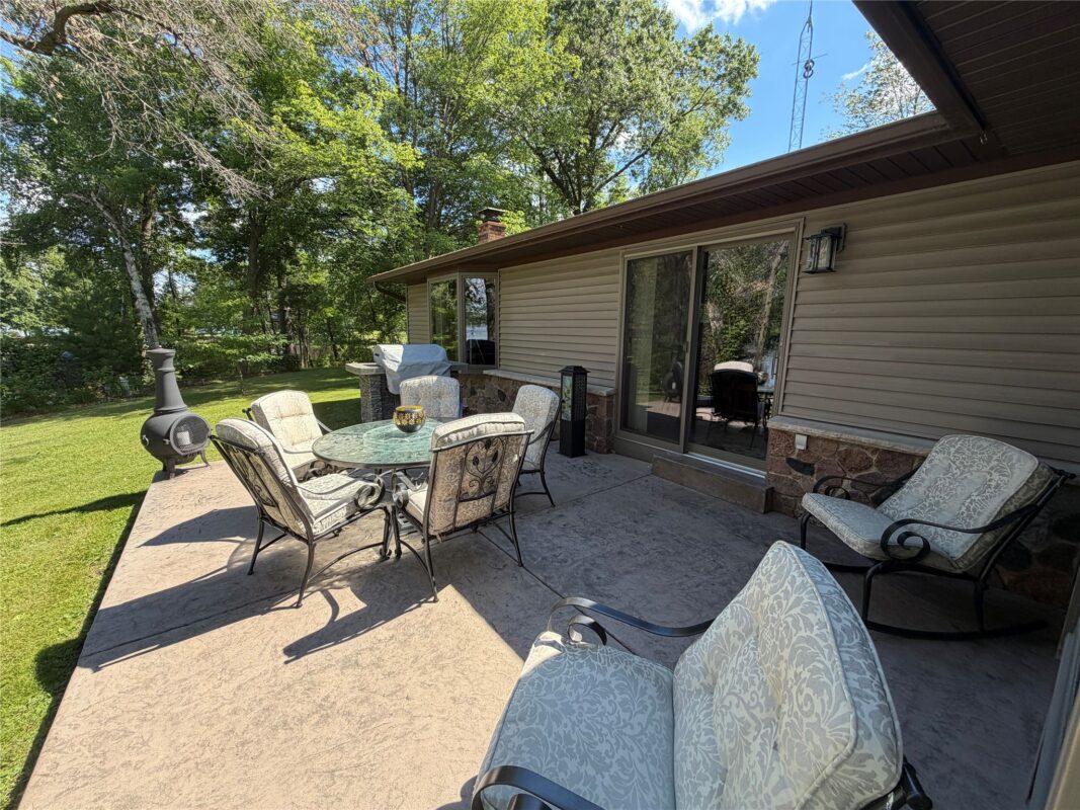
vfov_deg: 85.7
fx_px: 437
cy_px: 405
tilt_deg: -9.9
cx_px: 540
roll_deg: -0.6
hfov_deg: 102.1
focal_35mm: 14
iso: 64
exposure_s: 1/502
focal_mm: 2.22
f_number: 2.2
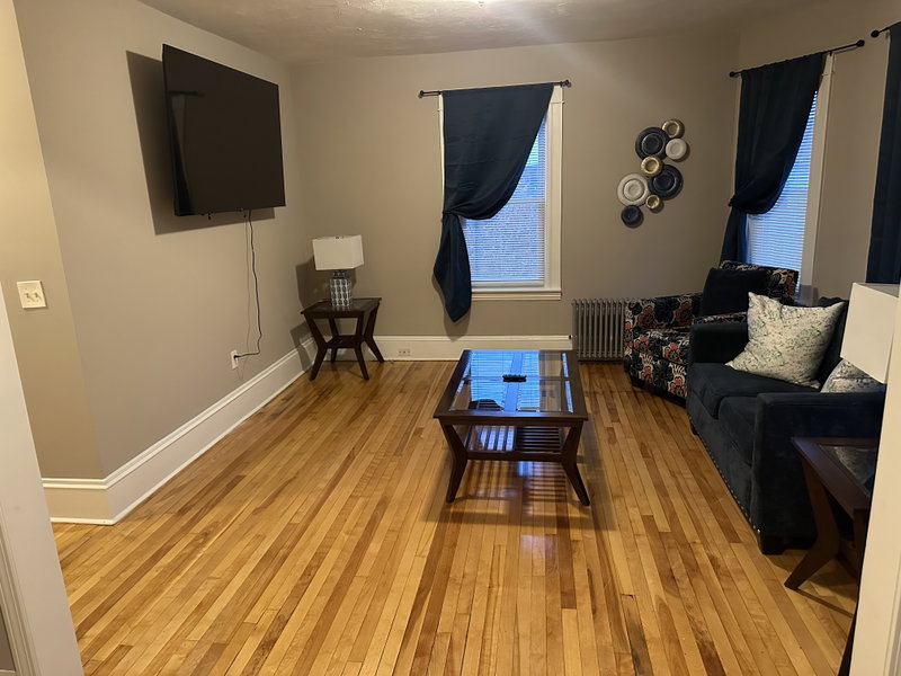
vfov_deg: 56.8
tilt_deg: -14.0
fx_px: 625
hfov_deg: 71.6
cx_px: 450
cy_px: 338
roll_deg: +2.4
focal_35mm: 24
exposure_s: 1/60
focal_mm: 6.86
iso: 800
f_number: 1.78
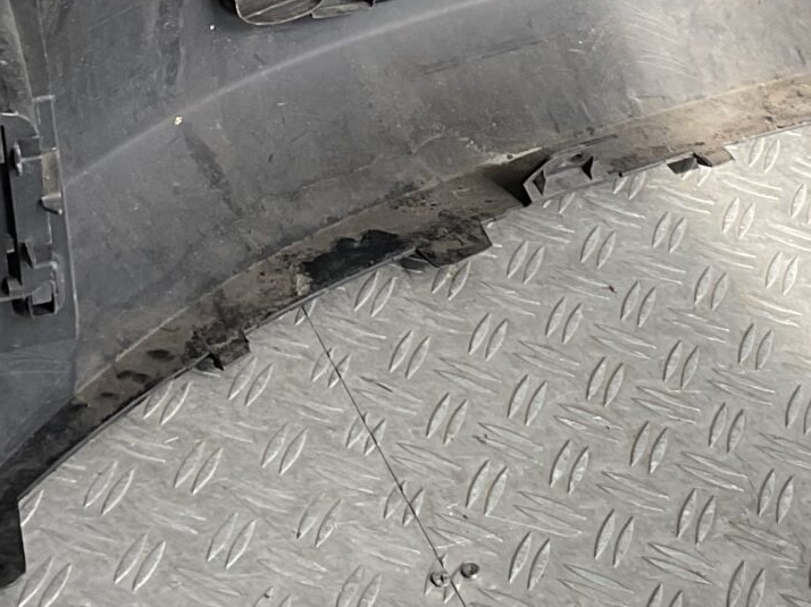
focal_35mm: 104
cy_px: -192
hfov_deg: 18.9
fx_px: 2436
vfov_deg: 13.7
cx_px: 340
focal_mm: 3
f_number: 1.8
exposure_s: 1/167
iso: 16
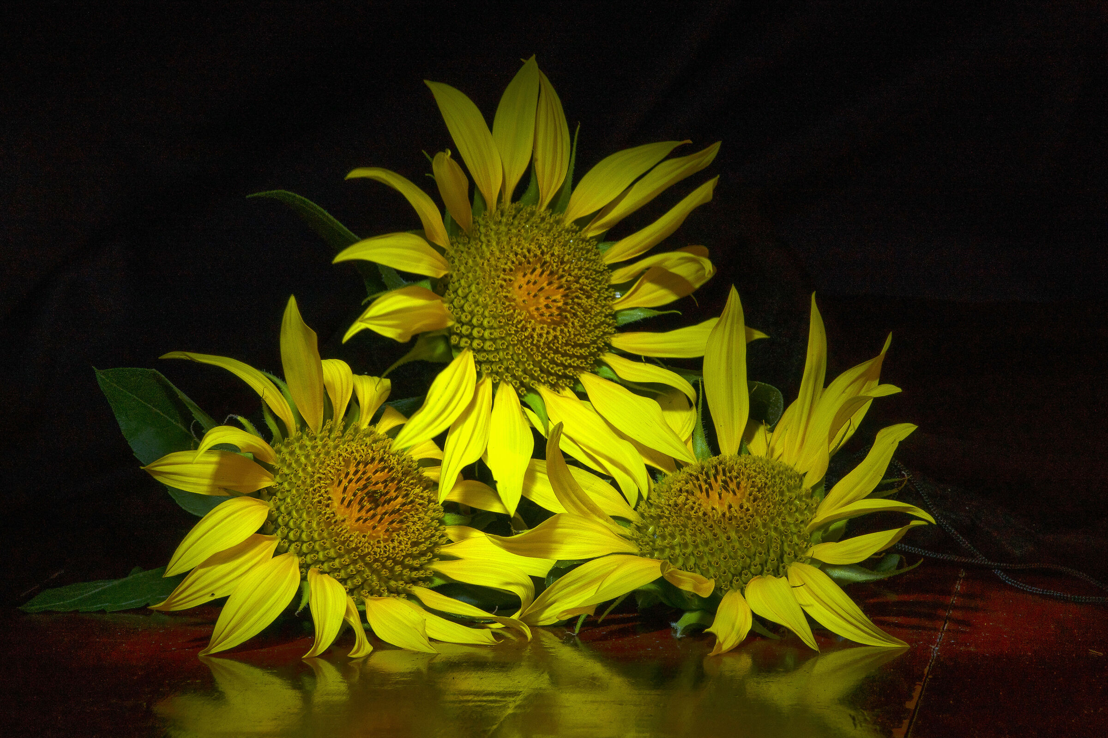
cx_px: 554
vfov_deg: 9.1
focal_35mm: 150
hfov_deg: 13.7
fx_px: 4616
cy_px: 369
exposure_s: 20
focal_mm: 100
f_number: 18
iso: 100
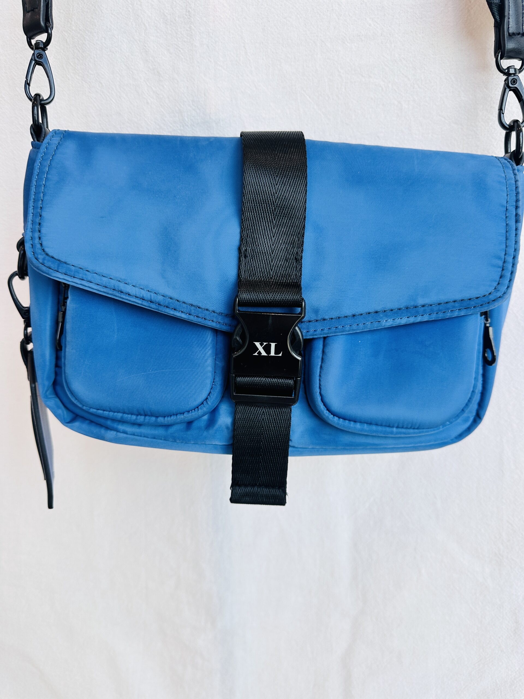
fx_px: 484
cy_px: 350
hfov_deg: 56.8
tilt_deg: -13.8
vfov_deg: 71.6
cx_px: 262
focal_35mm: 24
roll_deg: +0.1
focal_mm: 6.86
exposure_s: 1/158
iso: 64
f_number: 1.78
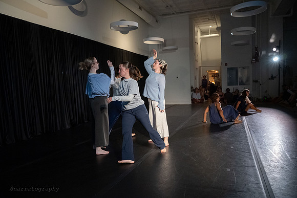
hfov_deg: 65.5
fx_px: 231
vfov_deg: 46.4
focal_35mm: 28
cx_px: 148
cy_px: 99
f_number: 4
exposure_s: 1/400
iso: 6400
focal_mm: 28
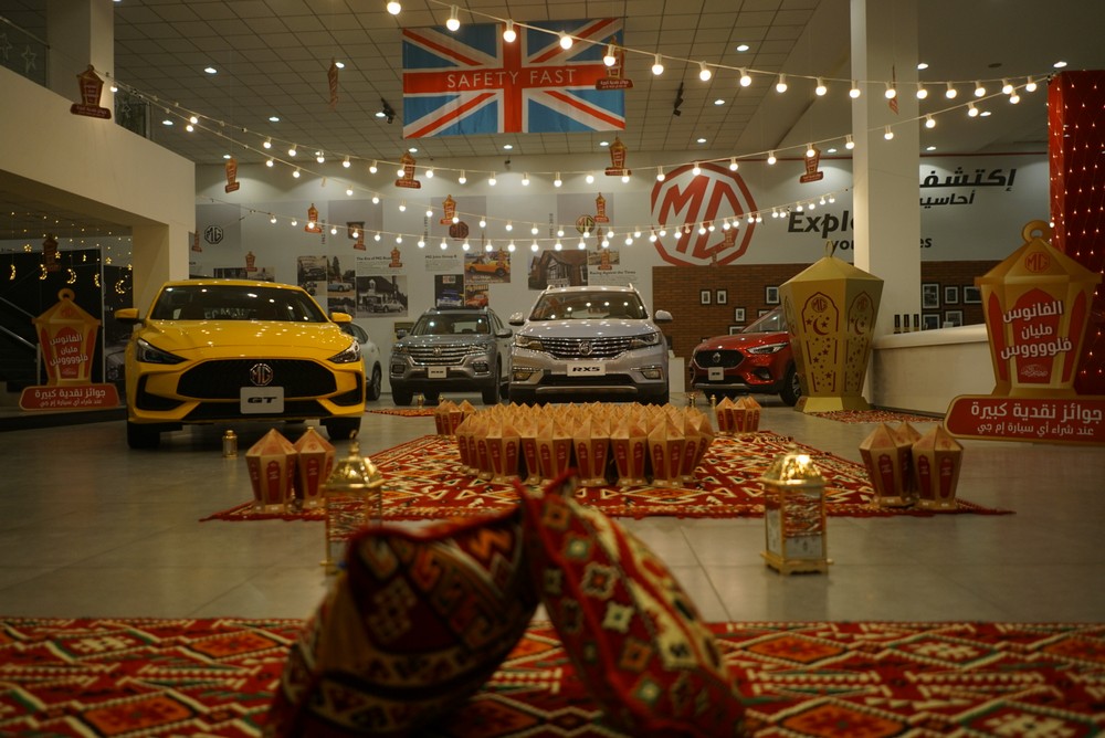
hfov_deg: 65.4
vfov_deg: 46.5
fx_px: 860
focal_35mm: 28
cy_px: 369
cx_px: 552
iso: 500
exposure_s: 1/200
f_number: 2
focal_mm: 28
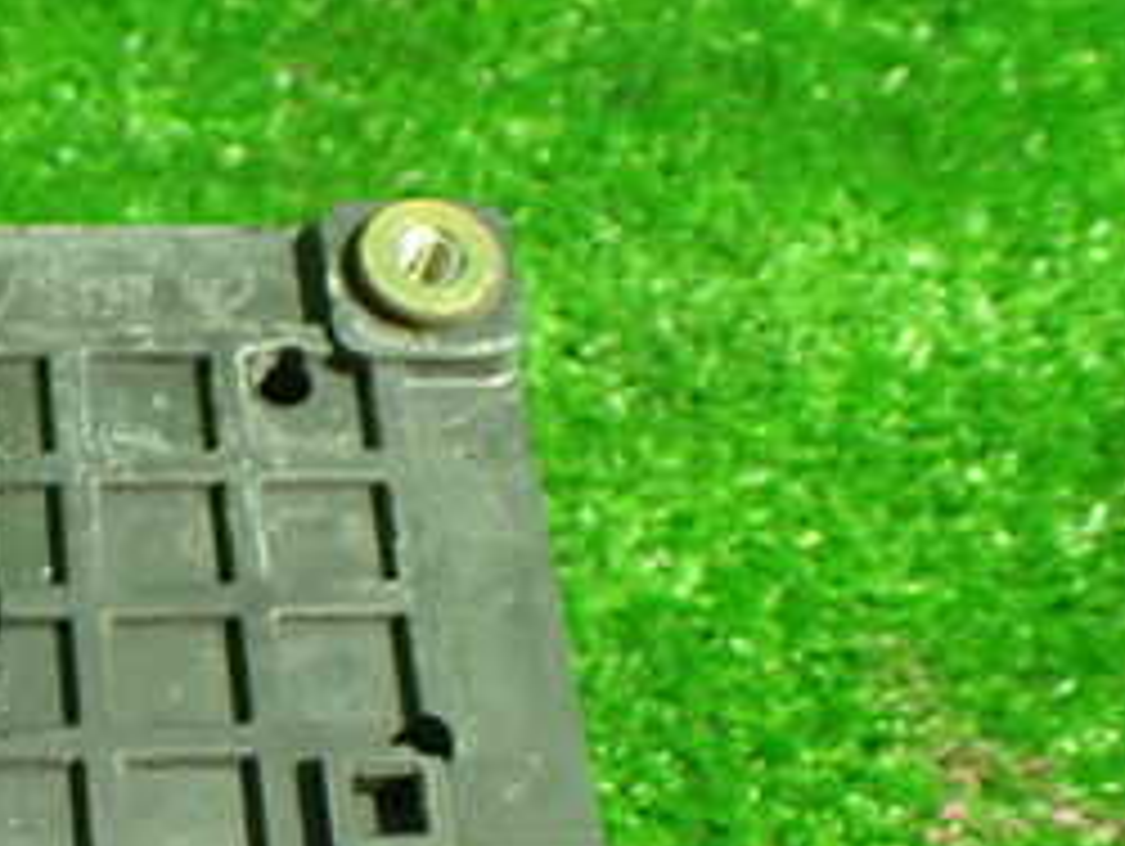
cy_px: 860
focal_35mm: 72
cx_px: -189
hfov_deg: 24.7
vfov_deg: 19.8
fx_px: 2342
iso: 800
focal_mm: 5.4
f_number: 2.3
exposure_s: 1/50
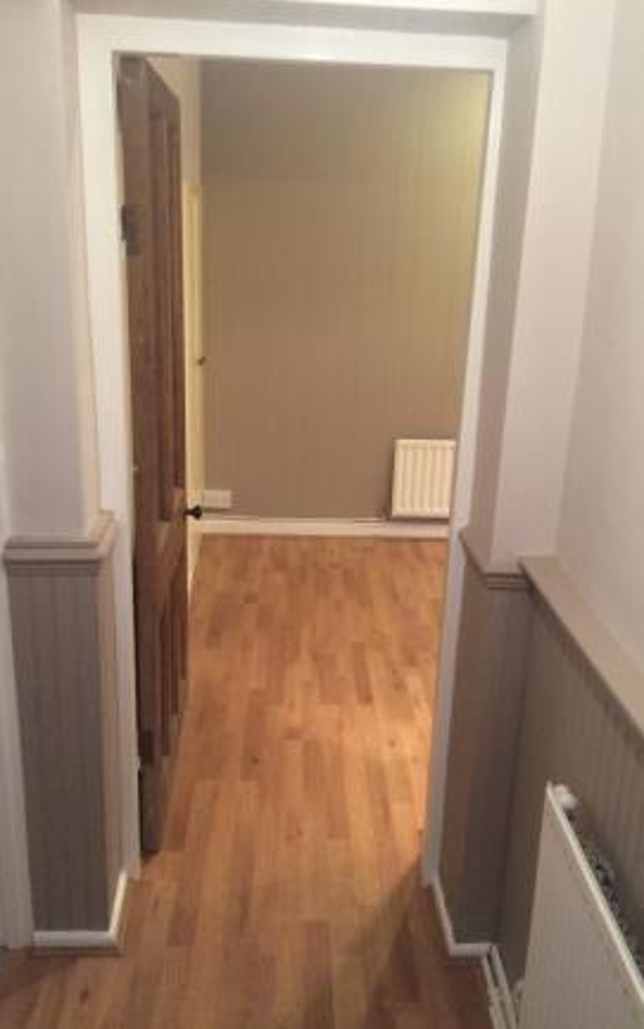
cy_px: 514
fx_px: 870
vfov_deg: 61.2
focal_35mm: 31
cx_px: 326
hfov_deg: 40.6
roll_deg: -3.2
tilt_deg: -19.4
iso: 250
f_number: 2.2
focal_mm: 4.15
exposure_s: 1/33
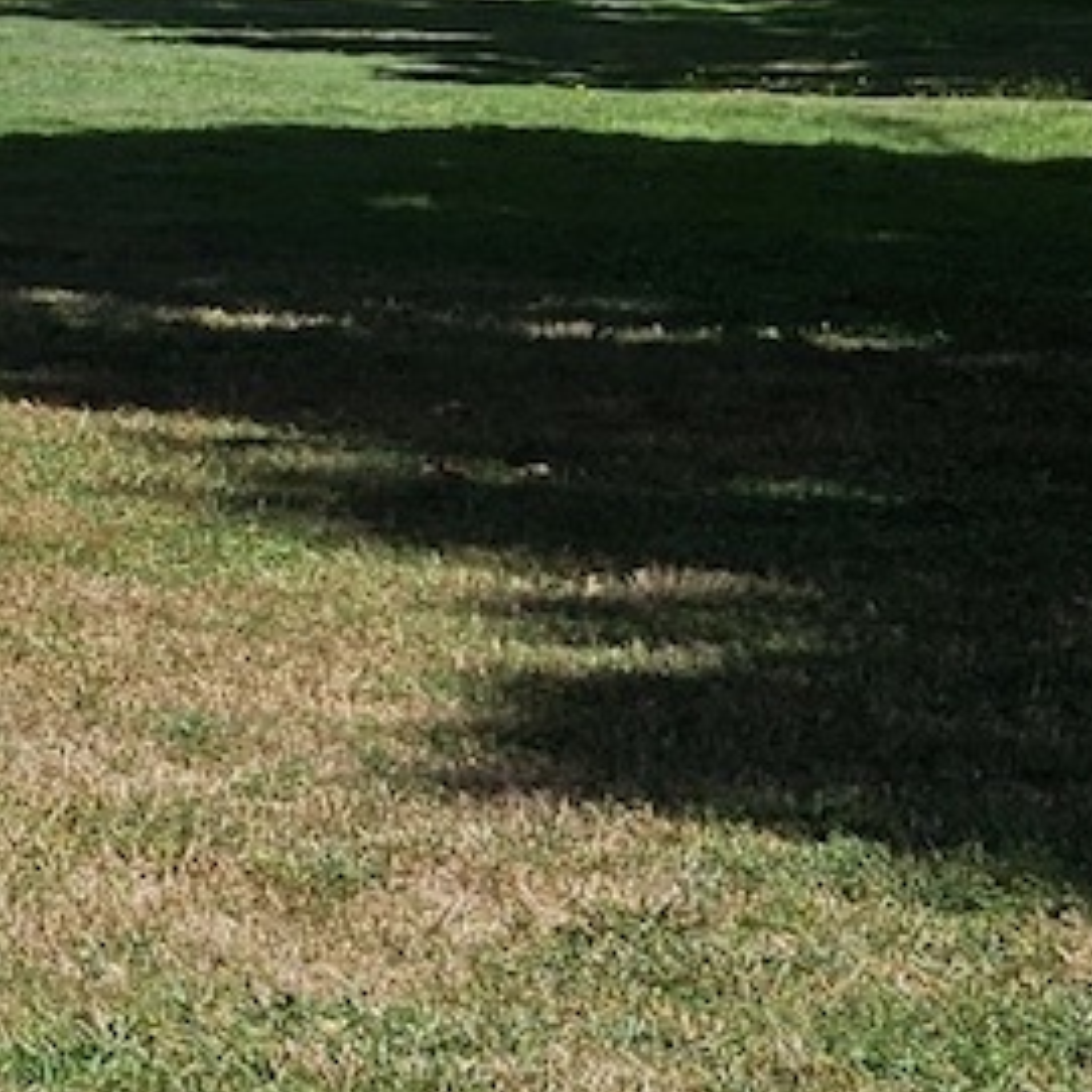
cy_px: -262
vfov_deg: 17.2
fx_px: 3426
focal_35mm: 96
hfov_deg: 13.9
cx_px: -1362
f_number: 1.8
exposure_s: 1/3333
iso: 25
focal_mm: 5.4
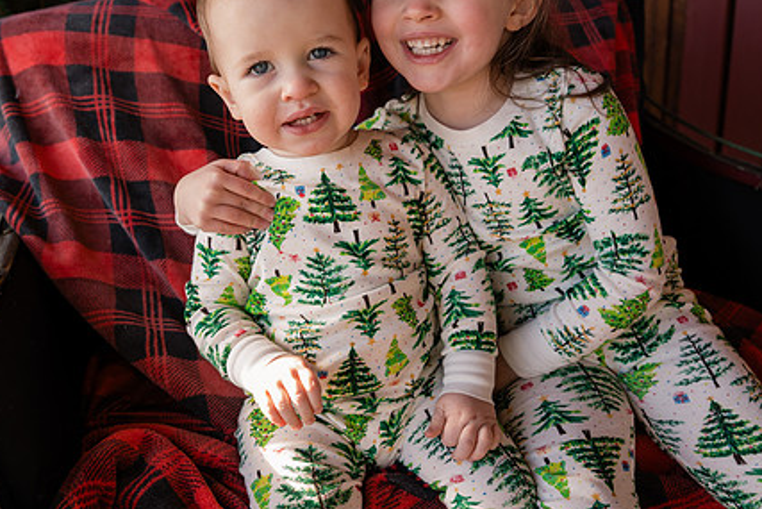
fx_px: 805
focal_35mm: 38
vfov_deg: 34.9
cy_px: 197
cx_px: 362
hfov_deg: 50.7
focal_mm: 28
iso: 400
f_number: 4
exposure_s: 1/250
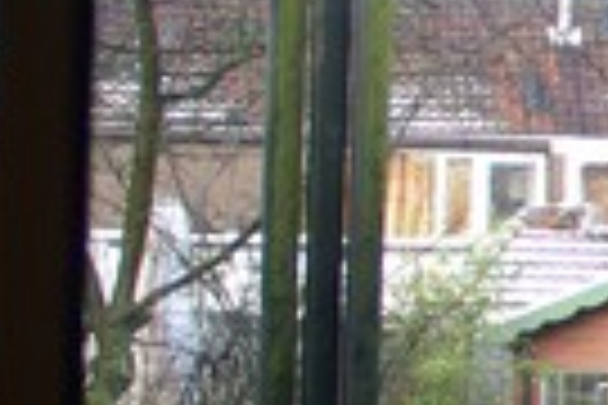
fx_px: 4205
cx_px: 1423
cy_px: 160
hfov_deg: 7.7
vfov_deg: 5.5
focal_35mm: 249
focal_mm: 28
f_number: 4
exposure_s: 1/90
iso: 200
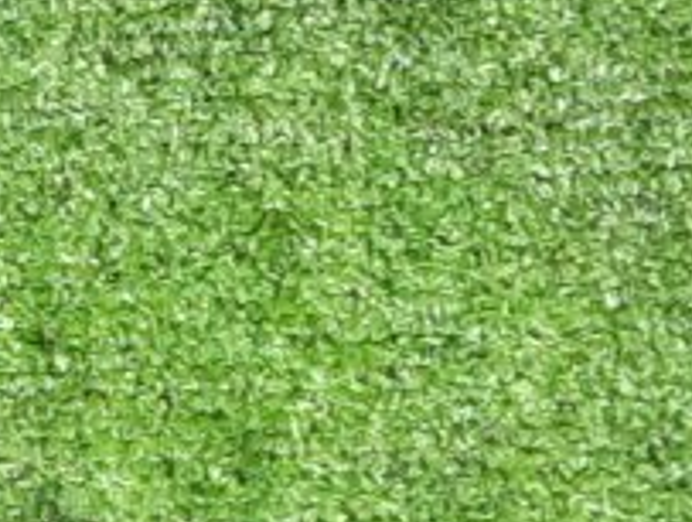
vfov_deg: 7.8
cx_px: 644
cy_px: -754
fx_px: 3545
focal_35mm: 177
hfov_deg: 11.1
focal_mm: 4.6
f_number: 2
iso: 265
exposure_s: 1/33
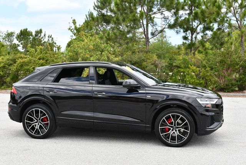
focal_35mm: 48
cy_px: 82
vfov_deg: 28.1
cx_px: 123
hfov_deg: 41.1
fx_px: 328
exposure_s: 1/250
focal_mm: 24
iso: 200
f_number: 7.1
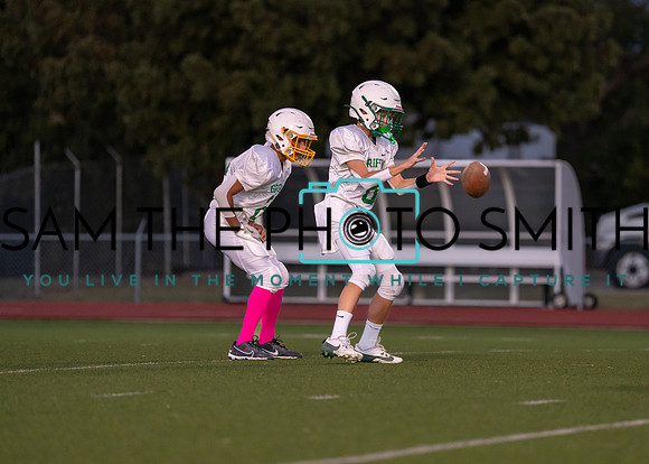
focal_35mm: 268
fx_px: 4944
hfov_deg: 7.5
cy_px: 198
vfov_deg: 5.4
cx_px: 400
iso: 2500
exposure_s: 1/1000
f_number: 2.8
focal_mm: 200
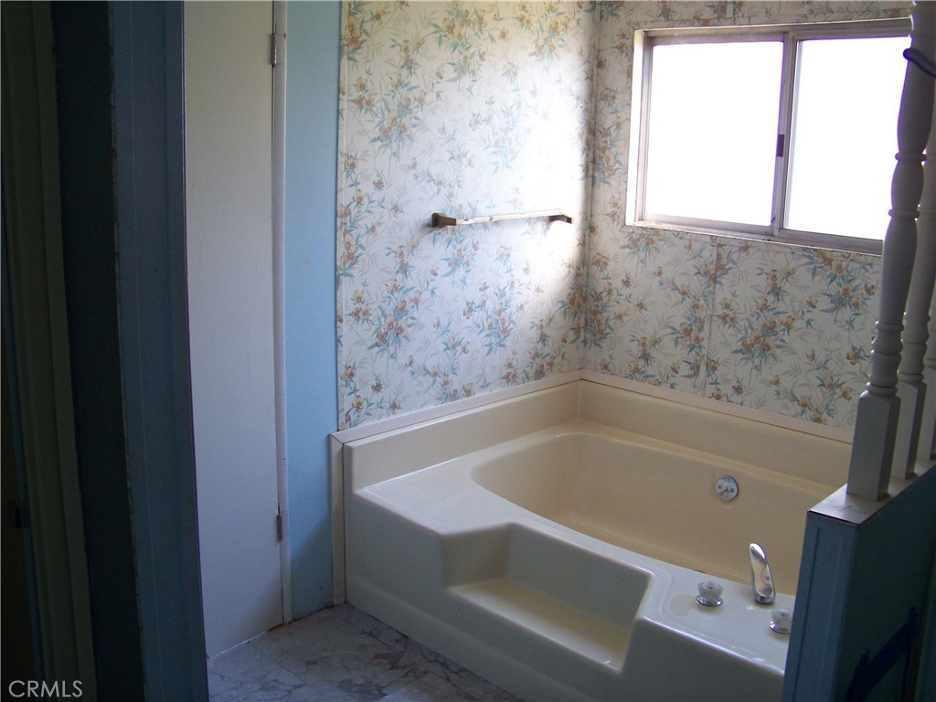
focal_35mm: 33
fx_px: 892
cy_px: 351
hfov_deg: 55.4
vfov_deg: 42.9
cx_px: 468
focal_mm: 5.85
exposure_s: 1/30
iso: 125
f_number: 2.8
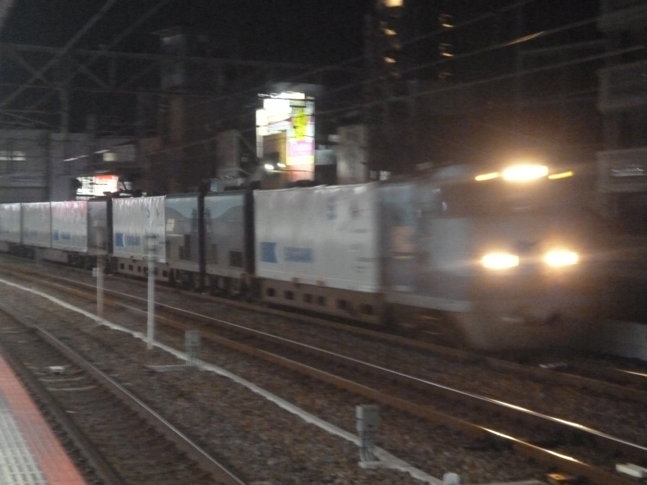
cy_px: 242
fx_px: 1308
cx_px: 324
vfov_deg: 21.0
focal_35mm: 70
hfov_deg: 27.8
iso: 1600
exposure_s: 1/10
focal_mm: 12.5
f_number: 5
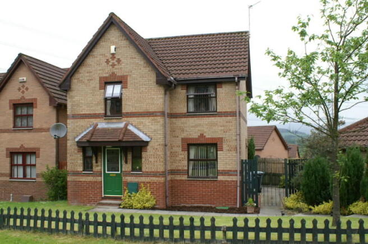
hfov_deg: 57.3
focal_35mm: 33
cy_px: 122
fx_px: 337
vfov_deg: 39.8
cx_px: 184
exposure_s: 1/60
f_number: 8
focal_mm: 22
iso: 100
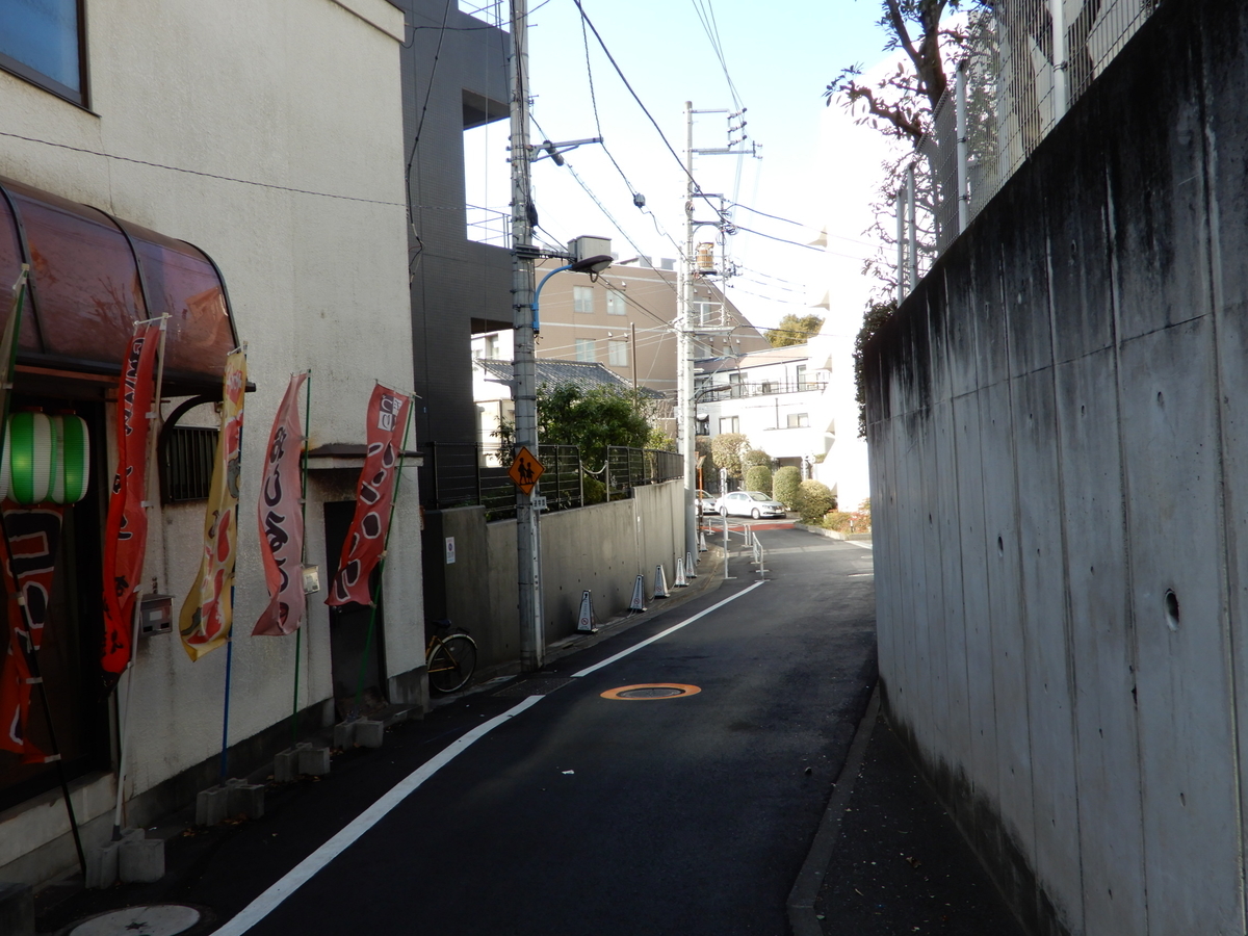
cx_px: 624
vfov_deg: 46.8
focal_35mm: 30
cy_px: 468
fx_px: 1082
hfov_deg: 60.0
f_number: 3.5
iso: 80
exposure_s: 1/200
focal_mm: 5.4
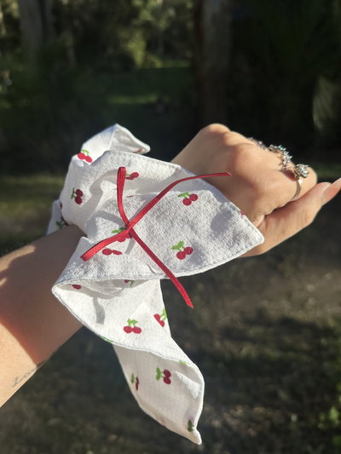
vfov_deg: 71.6
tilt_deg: -29.0
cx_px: 170
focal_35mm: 24
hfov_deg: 56.8
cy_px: 227
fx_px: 315
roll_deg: +0.5
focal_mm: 6.86
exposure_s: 1/4545
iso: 80
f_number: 1.78
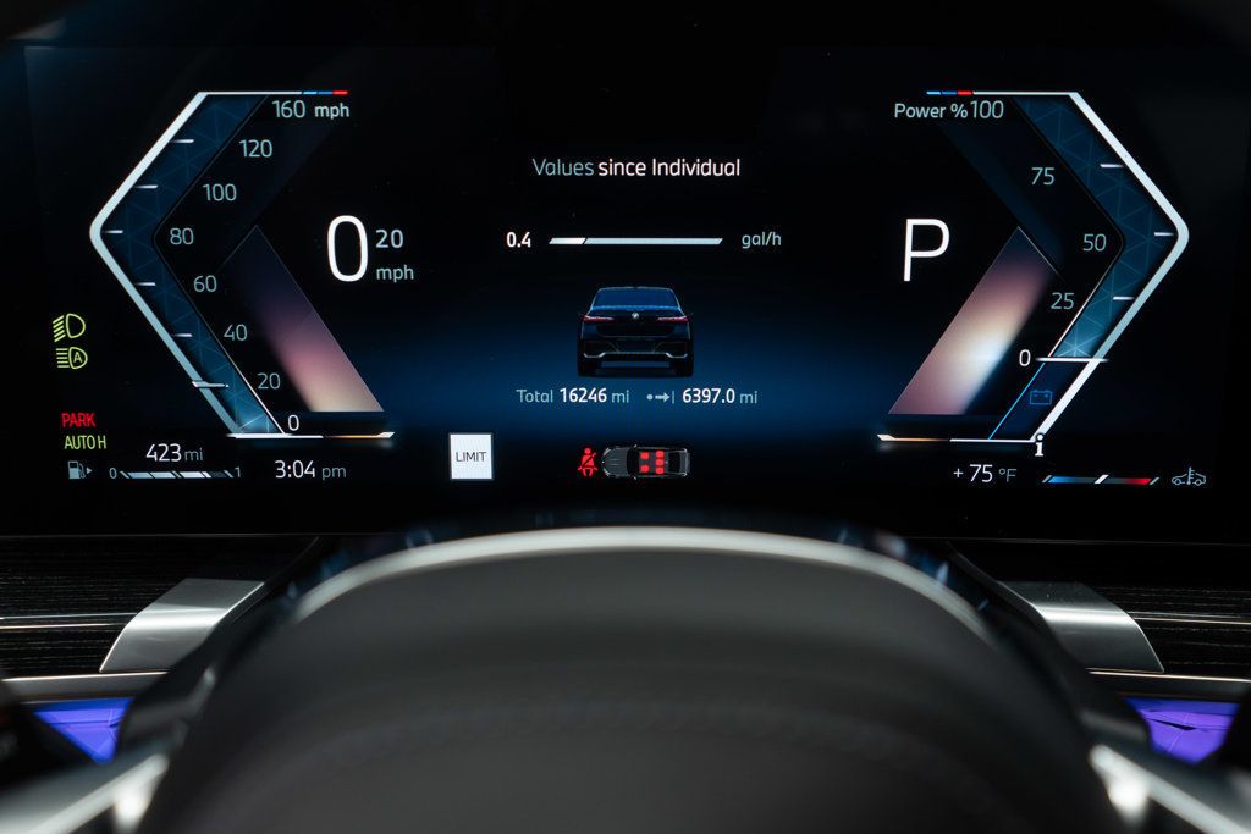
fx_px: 1460
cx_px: 626
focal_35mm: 42
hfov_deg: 46.4
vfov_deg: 31.9
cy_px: 417
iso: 400
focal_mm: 28
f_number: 3.2
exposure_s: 1/50
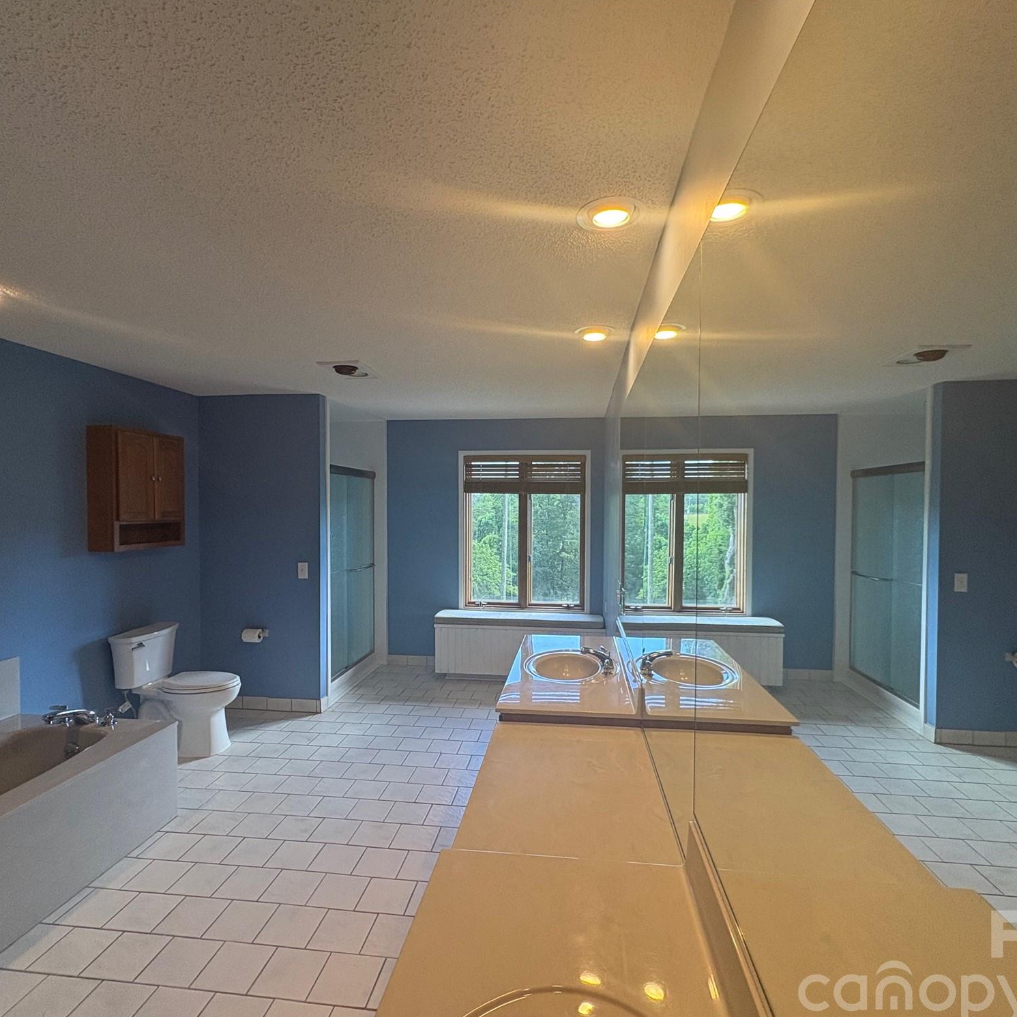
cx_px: 510
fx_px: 565
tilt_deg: -0.6
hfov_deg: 84.0
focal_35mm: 17
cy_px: 520
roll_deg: +0.0
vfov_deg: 84.0
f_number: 2.2
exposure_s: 1/120
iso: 125
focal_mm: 2.22
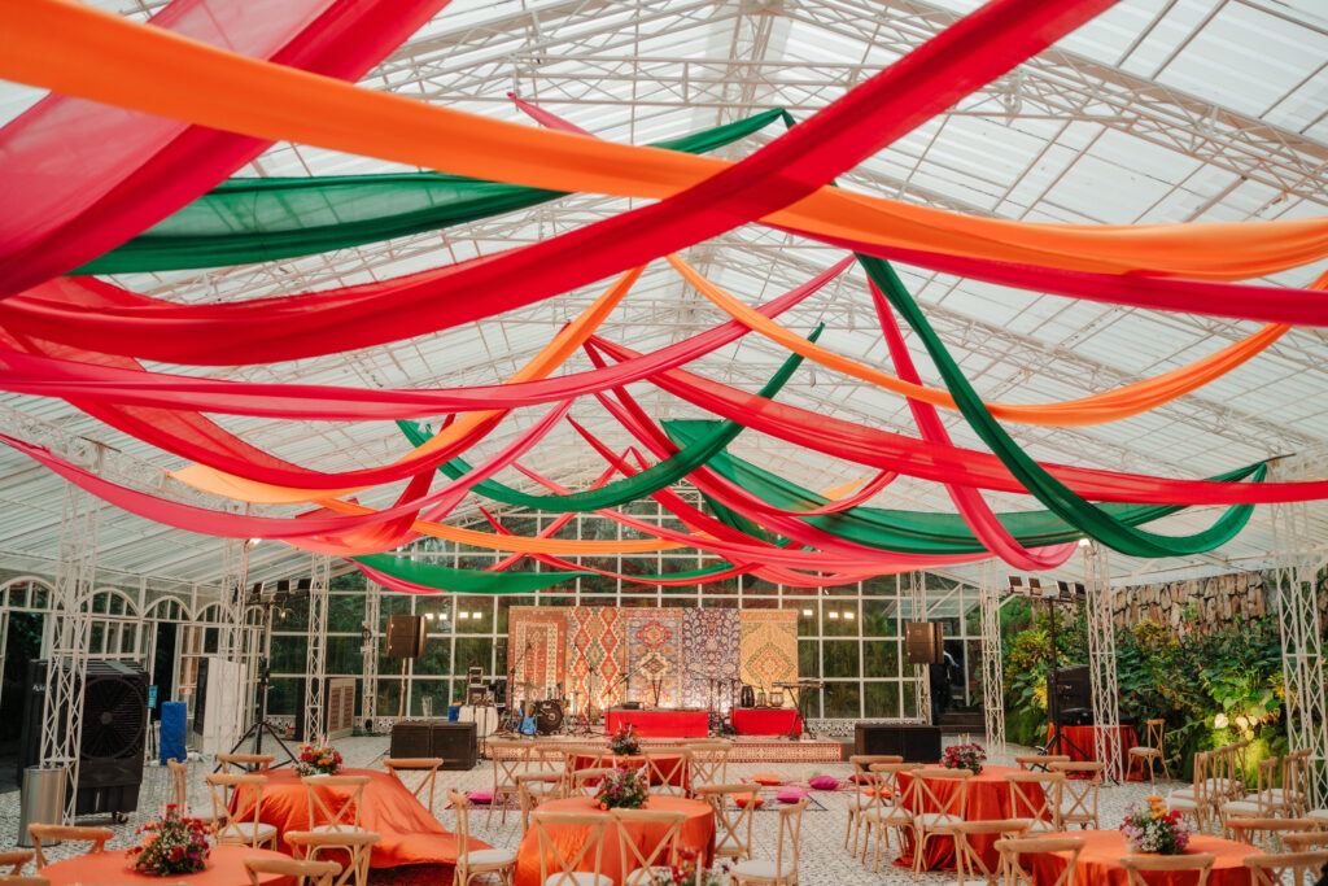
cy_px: 443
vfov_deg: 46.4
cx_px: 664
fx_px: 1033
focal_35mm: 28
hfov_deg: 65.5
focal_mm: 28
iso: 320
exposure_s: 1/320
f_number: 2
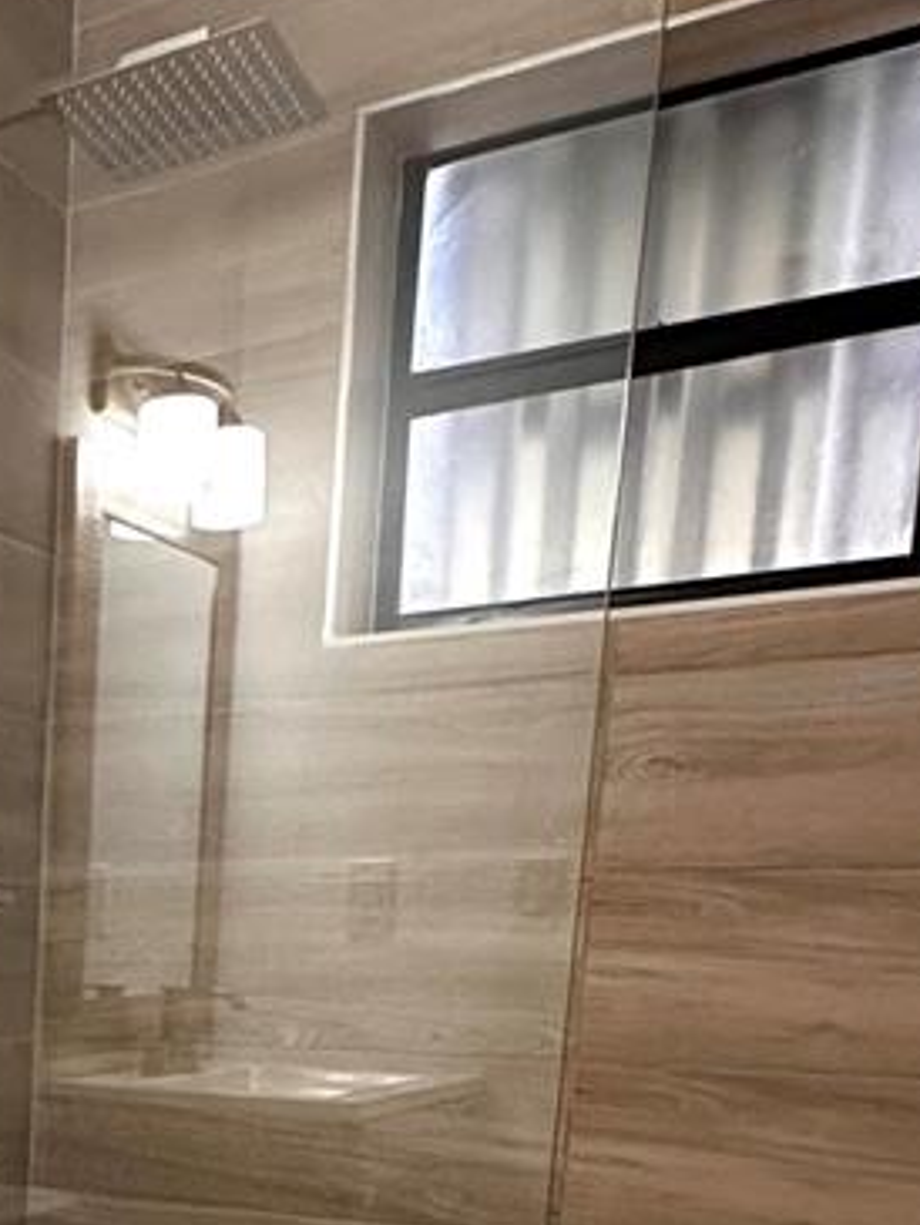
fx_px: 1629
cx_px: -259
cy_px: 1212
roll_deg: -0.8
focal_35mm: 46
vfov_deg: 37.1
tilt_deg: -9.1
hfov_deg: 26.9
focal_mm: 2.22
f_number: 2.2
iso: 250
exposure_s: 1/120
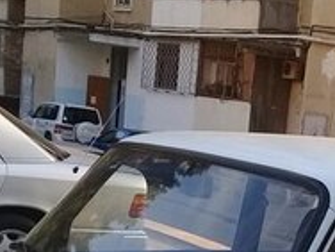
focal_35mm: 109
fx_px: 1055
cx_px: 289
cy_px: 380
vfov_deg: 12.9
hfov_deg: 17.8
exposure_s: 1/199
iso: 50
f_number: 2.2
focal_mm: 3.3
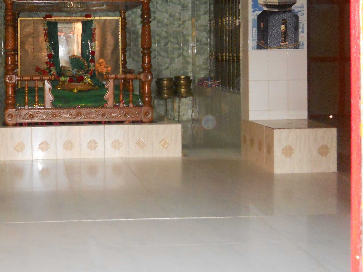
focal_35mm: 66
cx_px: 81
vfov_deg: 22.1
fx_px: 692
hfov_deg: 28.8
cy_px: 86
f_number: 3.1
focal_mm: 6.72
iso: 500
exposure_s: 1/30
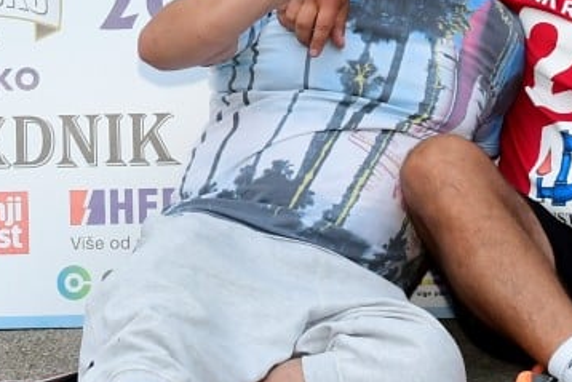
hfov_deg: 11.1
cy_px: -198
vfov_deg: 7.4
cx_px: 21
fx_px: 2913
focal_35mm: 183
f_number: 6.3
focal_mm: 27
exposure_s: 1/60
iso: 640
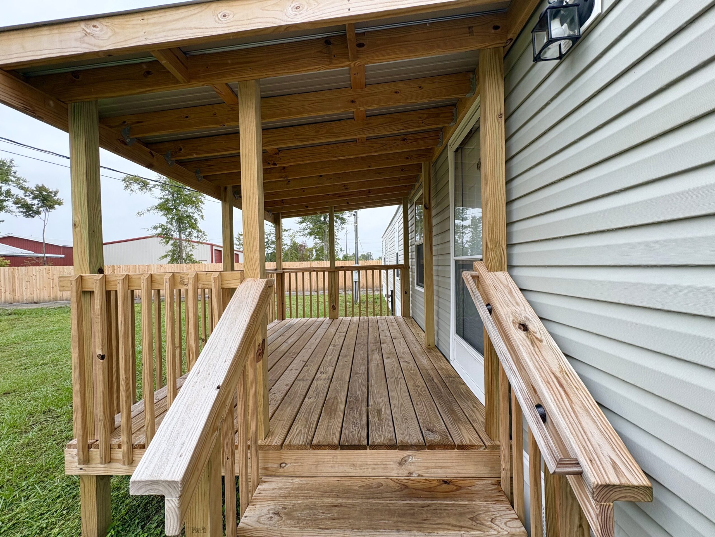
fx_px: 289
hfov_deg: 102.1
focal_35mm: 14
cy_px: 268
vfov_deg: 85.7
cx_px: 358
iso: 50
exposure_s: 1/207
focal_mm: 2.22
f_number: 2.2
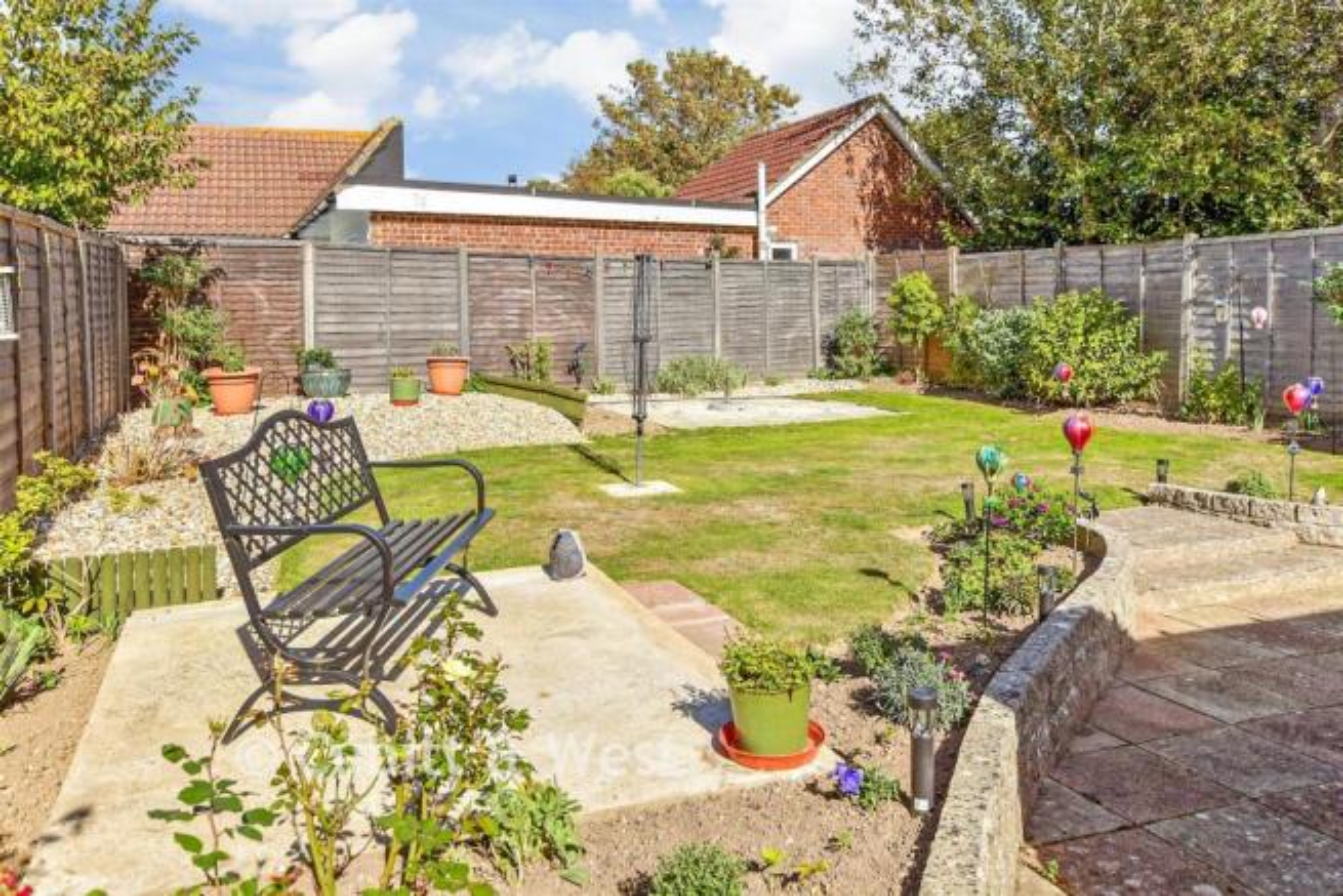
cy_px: 448
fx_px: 1007
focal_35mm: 27
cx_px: 672
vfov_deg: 48.0
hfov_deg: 67.4
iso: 200
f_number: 8
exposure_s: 1/640
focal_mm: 18
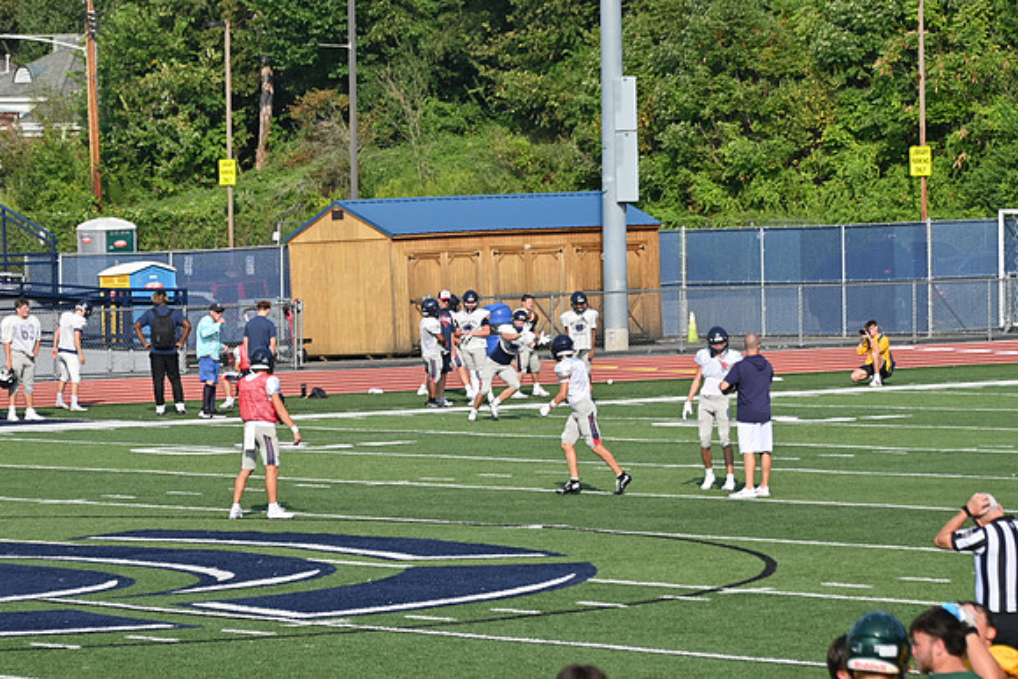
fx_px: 5713
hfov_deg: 10.2
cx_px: 509
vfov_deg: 6.8
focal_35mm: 202
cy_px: 340
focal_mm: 135
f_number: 5.6
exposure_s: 1/800
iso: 110
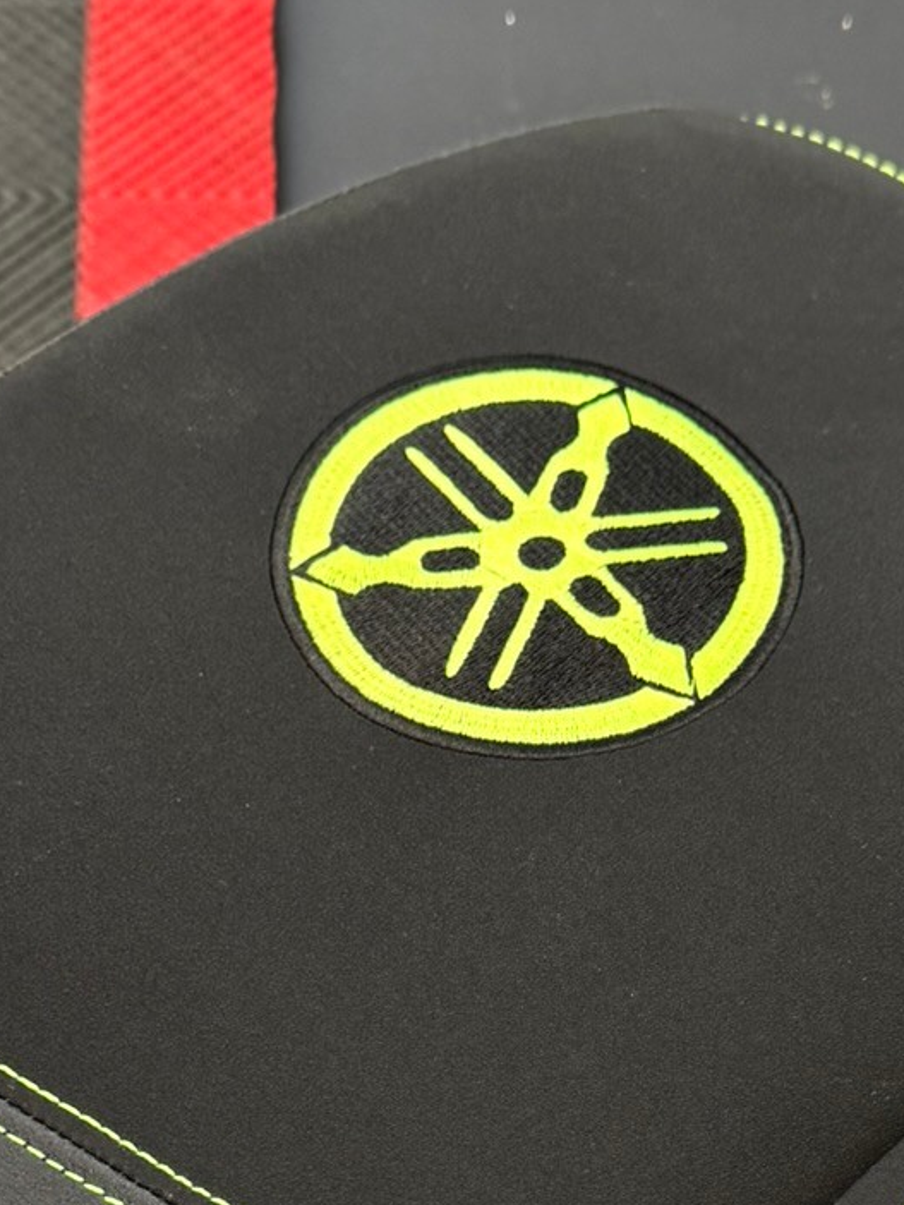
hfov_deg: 20.9
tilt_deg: -62.7
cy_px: 1051
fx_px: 2436
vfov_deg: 26.9
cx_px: 609
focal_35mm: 70
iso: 200
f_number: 1.78
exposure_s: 1/104
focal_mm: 6.76
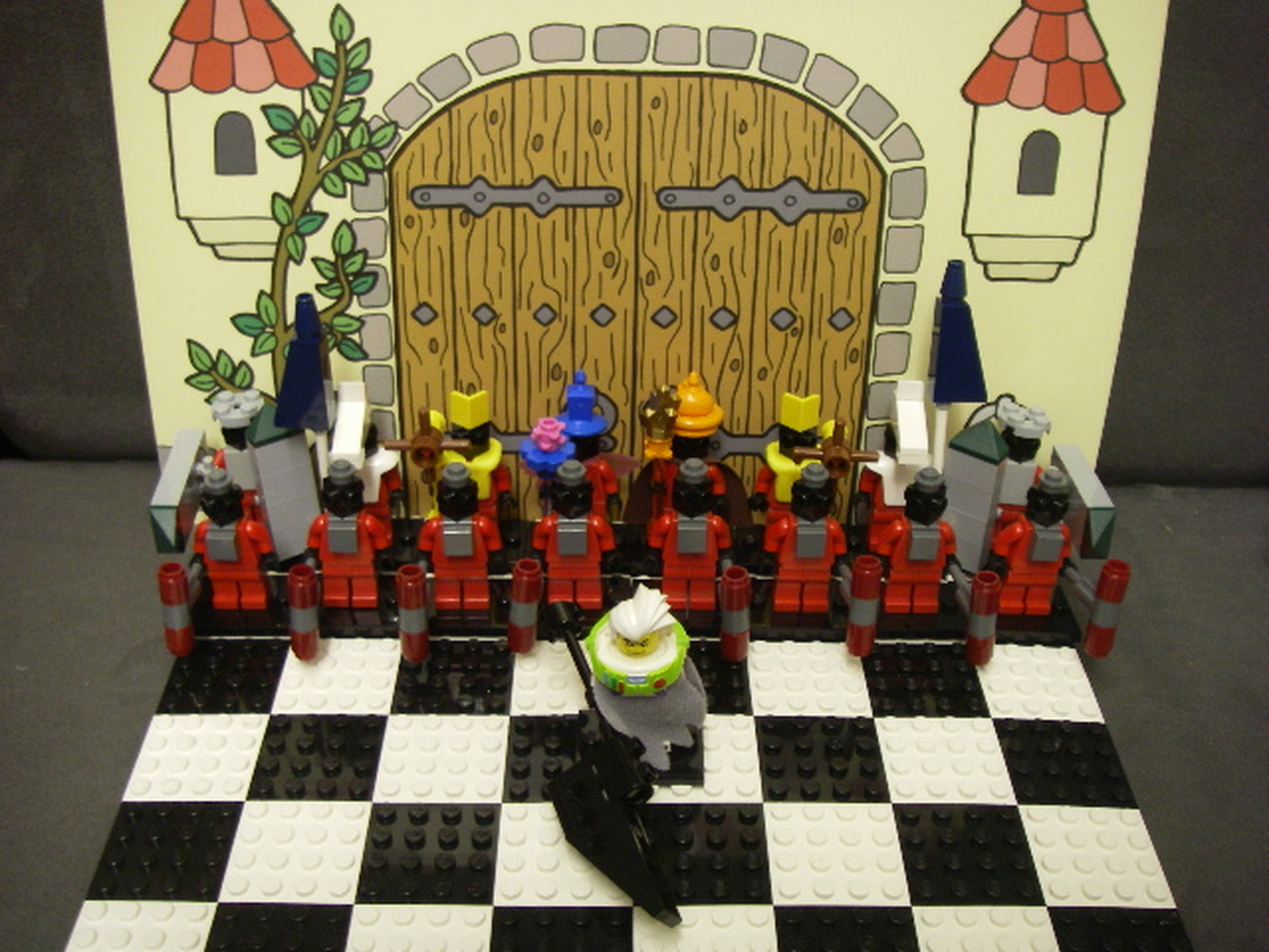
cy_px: 476
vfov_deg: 37.7
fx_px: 1393
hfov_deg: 49.0
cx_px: 634
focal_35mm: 38
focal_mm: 6.3
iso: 200
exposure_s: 1/4
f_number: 3.3
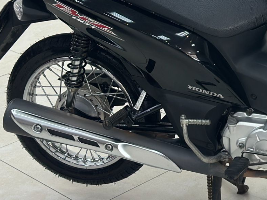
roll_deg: +1.9
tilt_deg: -18.8
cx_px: 277
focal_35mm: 118
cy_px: 14
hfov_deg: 16.3
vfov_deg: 12.4
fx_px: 910
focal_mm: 6.86
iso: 100
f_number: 1.78
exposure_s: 1/120
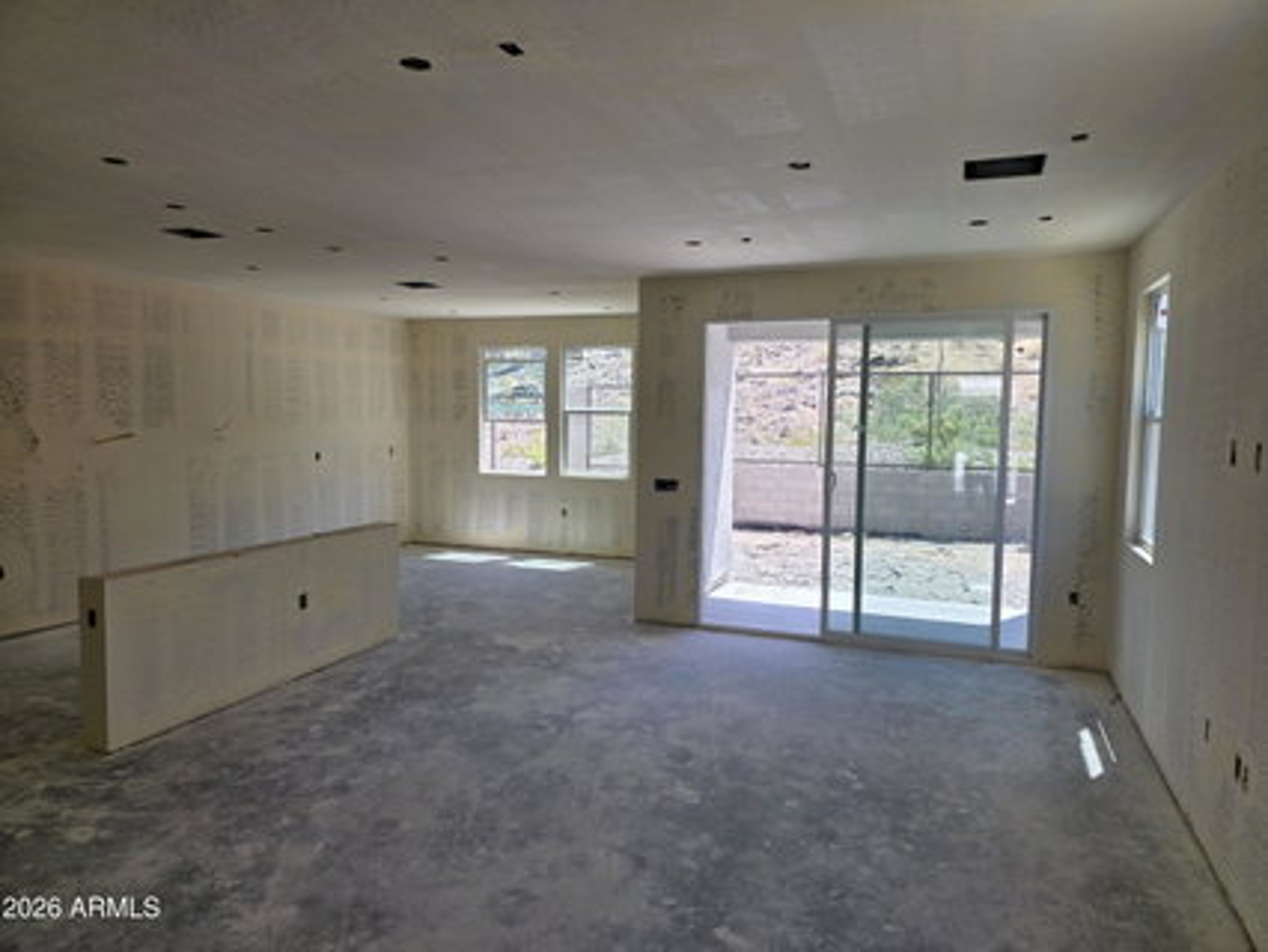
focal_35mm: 23
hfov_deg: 73.9
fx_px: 843
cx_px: 634
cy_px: 476
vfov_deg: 58.9
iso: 25
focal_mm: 6.3
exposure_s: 1/359
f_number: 1.7
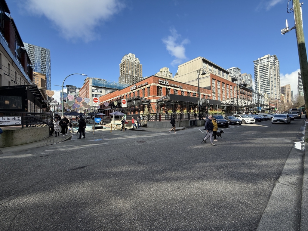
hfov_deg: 102.1
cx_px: 154
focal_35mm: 14
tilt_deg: +1.1
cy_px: 116
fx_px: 125
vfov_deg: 85.7
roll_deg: +1.0
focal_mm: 2.22
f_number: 2.2
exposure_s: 1/1285
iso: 50
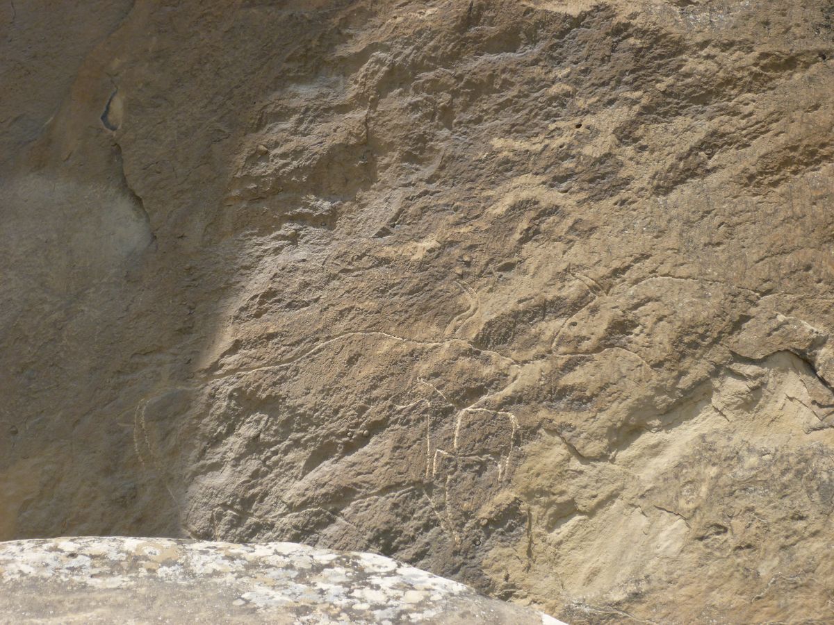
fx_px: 1446
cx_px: 417
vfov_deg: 24.4
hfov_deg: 32.2
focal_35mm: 60
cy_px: 312
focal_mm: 10.7
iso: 100
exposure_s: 1/500
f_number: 4.3
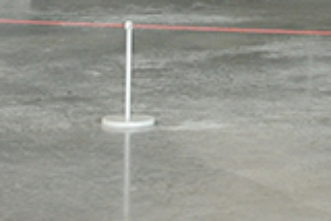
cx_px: 627
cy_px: -358
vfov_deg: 5.3
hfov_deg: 8.0
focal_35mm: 248
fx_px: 2282
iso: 320
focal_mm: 22
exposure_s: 1/20
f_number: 5
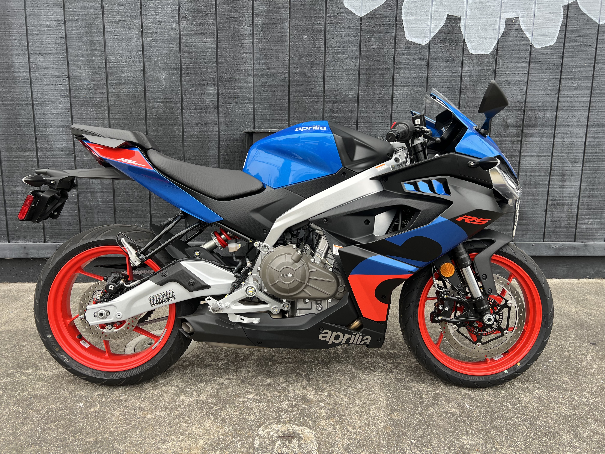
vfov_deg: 53.1
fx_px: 454
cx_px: 302
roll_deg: +0.0
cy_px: 227
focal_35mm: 26
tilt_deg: -11.3
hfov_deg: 67.3
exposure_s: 1/493
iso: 50
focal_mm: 5.7
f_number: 1.5
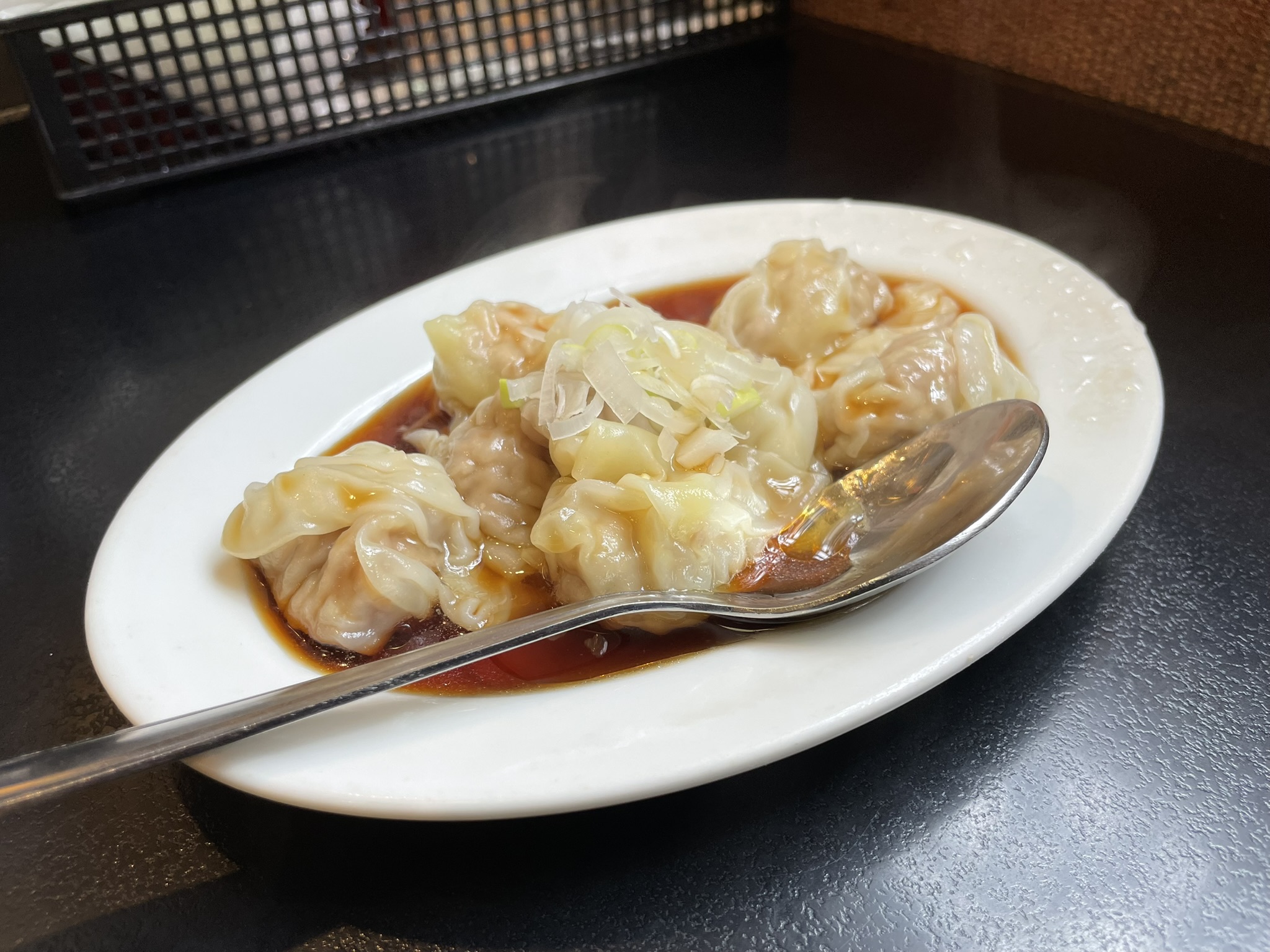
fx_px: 954
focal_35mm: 26
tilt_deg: -39.3
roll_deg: +3.3
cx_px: 635
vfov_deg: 53.1
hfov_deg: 67.3
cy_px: 476
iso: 50
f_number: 1.6
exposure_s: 1/100
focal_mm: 4.2
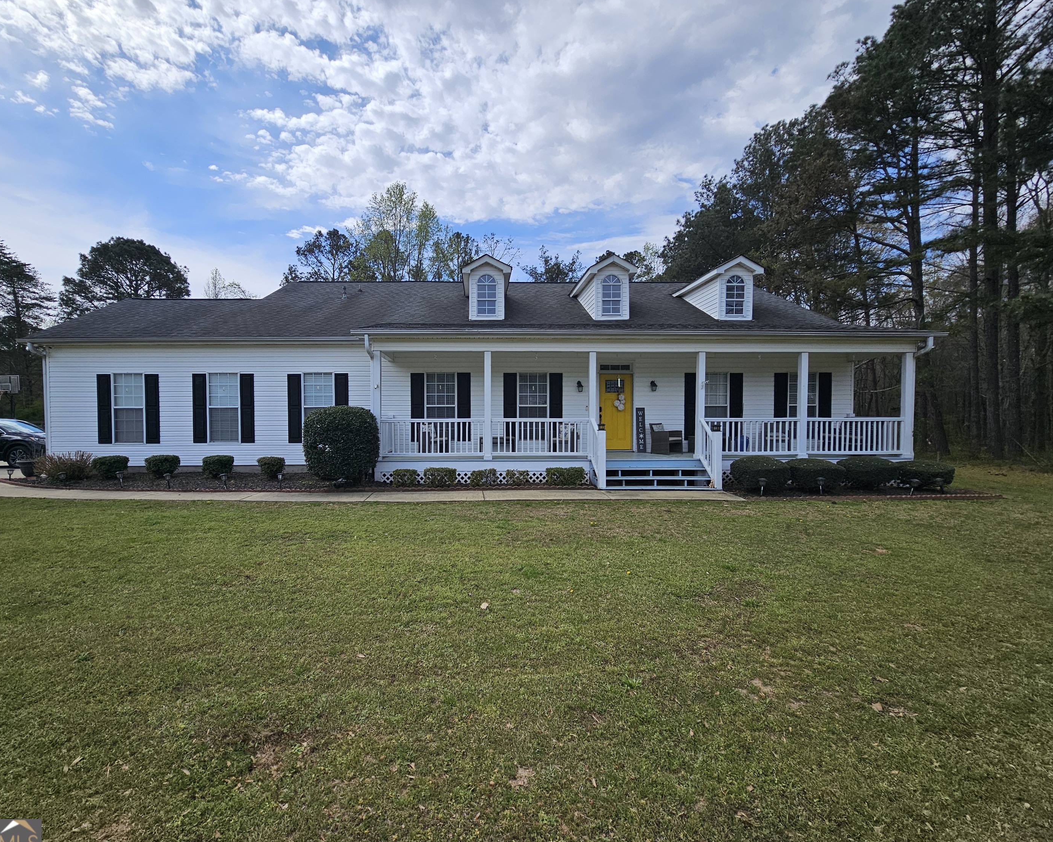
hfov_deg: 100.6
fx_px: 436
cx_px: 492
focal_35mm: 14
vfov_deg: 88.0
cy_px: 427
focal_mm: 2.2
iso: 50
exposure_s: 1/2812
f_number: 2.2
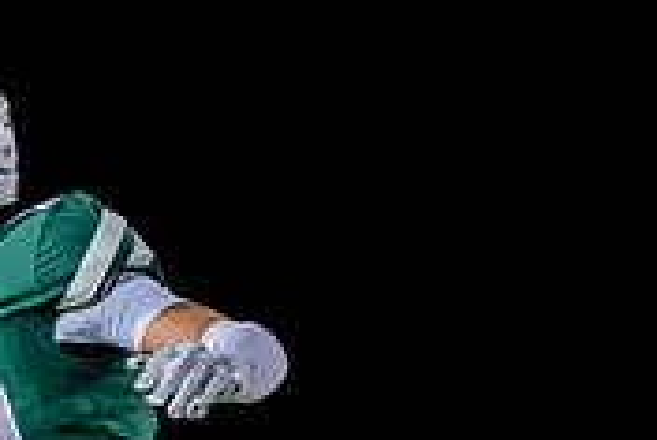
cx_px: -199
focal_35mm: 638
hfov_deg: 3.2
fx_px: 11663
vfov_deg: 2.2
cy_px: 510
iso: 4000
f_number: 2.8
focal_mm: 144
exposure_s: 1/1000
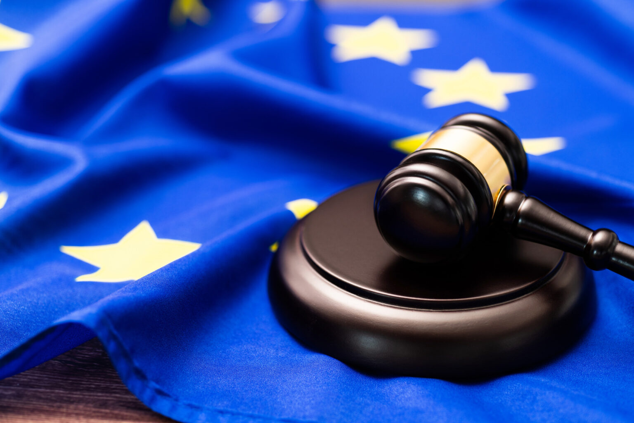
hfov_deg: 33.4
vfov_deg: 22.6
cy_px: 212
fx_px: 1057
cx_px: 317
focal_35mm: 60
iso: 200
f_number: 4
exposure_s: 1/20
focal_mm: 60
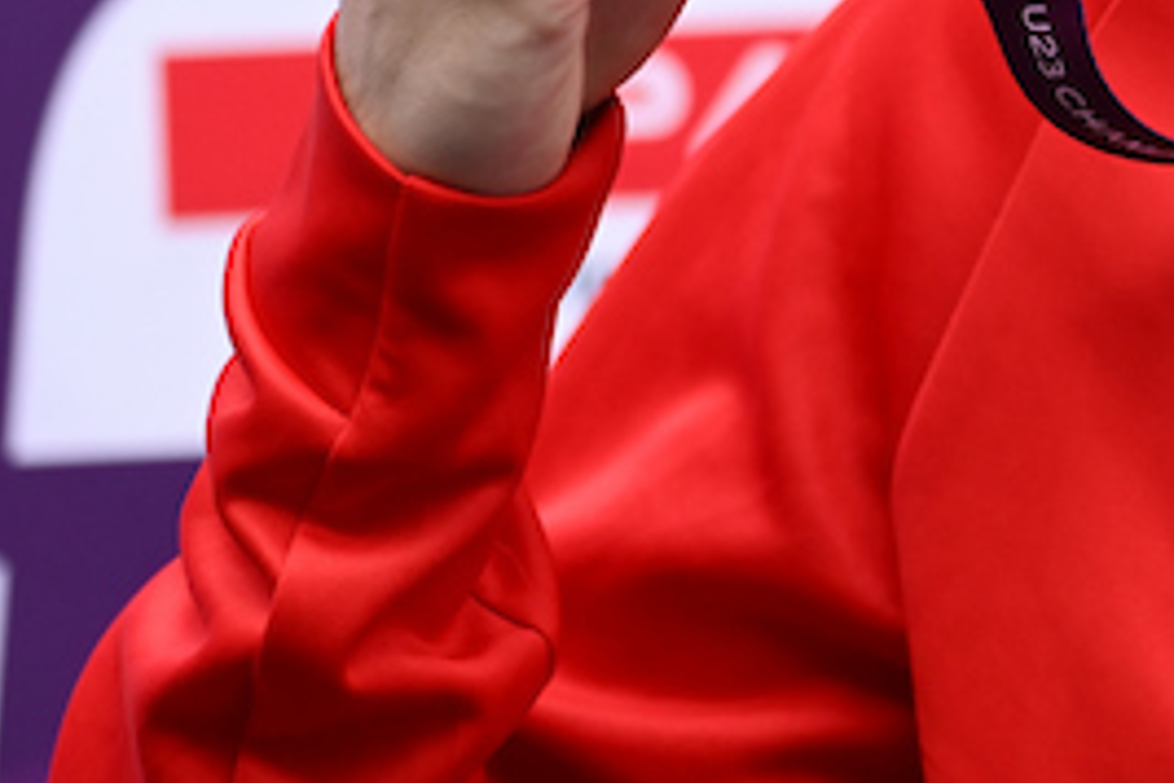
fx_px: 19793
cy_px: -242
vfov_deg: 2.3
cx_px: 1856
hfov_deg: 3.4
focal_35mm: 607
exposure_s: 1/4000
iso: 500
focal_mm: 135
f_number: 1.8
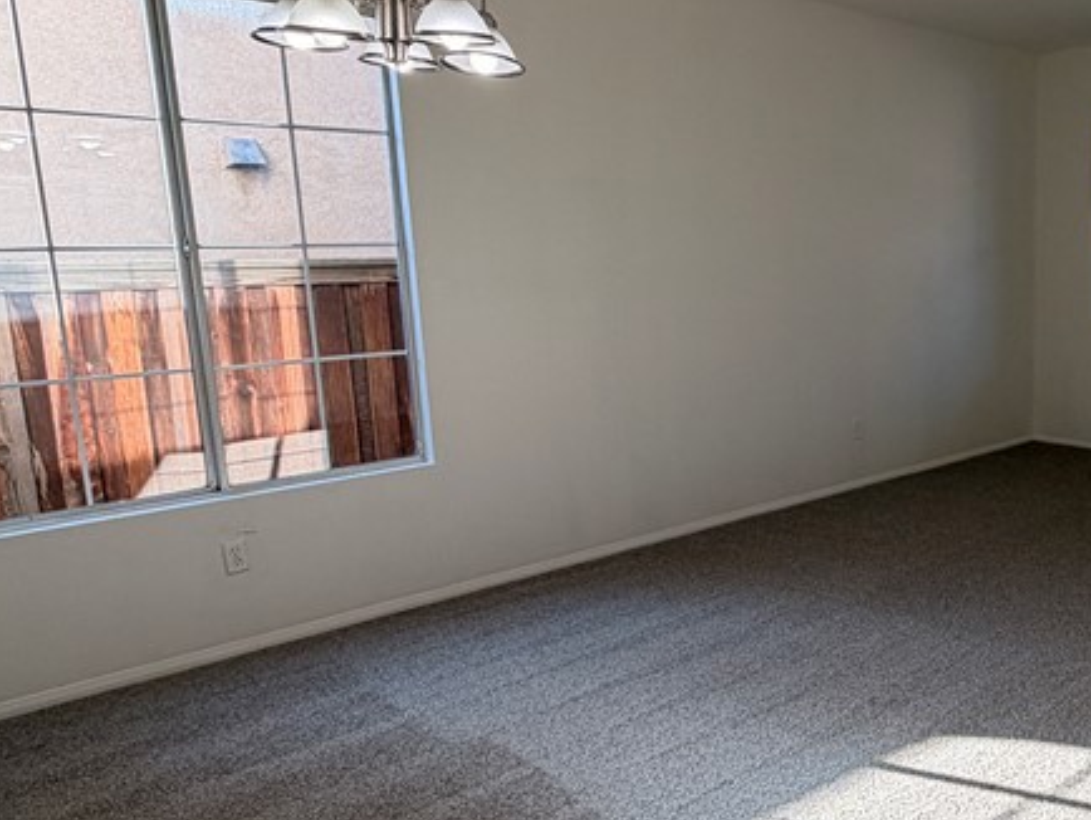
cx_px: 913
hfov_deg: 51.0
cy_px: 420
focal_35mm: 33
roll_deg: +0.4
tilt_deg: -10.1
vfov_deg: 43.0
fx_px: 1041
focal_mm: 2.22
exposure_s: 1/120
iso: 50
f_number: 2.2
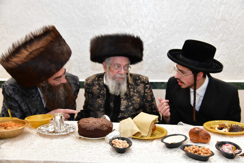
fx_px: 373
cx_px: 122
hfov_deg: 36.3
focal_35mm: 55
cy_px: 82
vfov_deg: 24.6
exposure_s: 1/100
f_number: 5.6
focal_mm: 55
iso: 2000
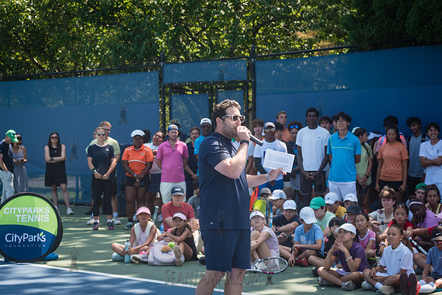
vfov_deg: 17.0
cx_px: 221
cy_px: 148
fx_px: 986
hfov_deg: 25.3
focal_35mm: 80
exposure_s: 1/400
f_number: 4.5
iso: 200
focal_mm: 80
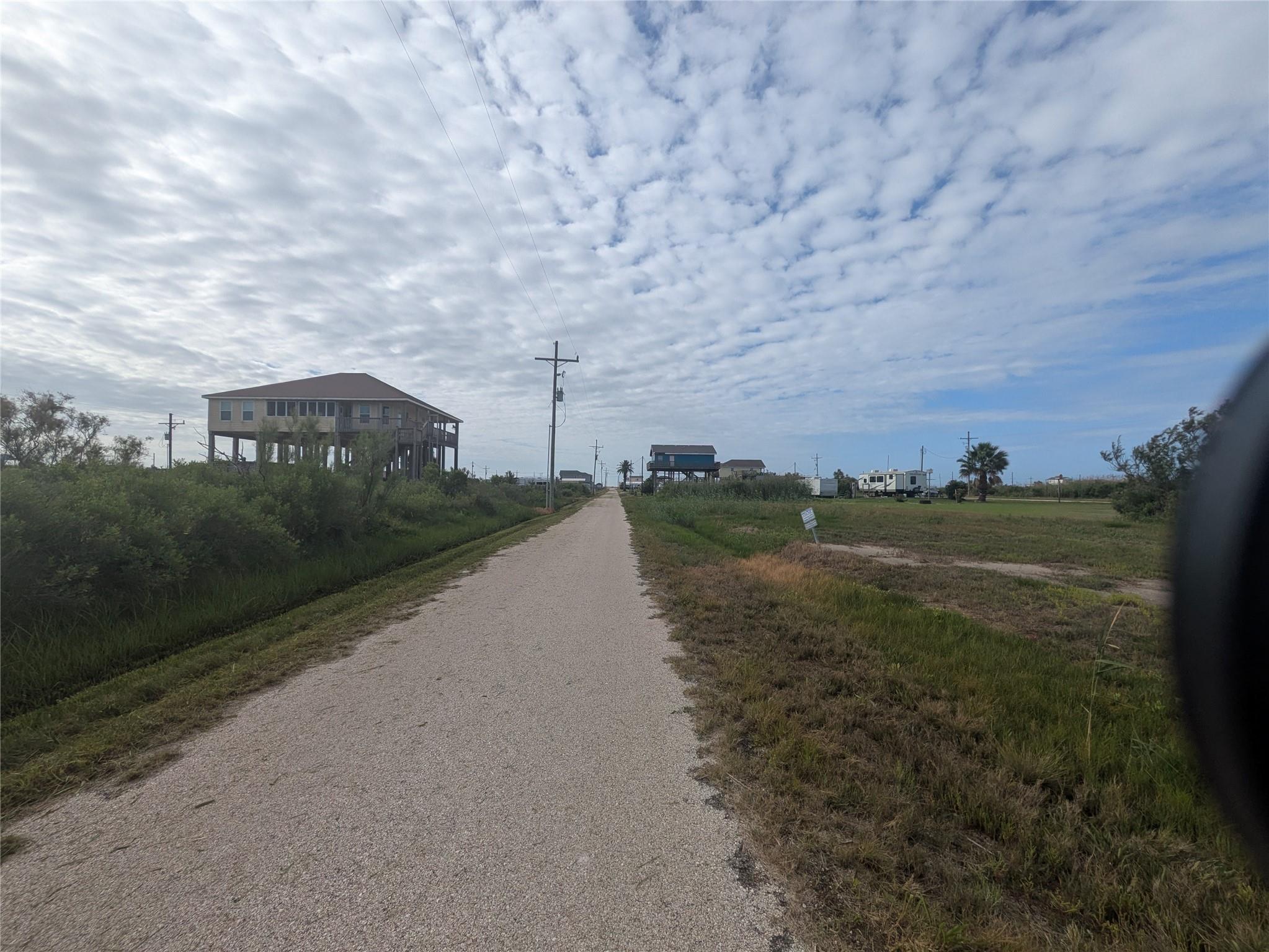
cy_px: 476
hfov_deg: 102.0
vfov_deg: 85.7
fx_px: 513
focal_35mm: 14
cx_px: 634
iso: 48
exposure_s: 1/3436
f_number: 2.2
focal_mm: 1.83
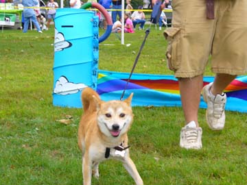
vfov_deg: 16.8
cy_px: 92
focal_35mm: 88
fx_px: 628
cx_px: 124
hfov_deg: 22.3
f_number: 3.4
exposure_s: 1/80
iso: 80
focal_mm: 14.5
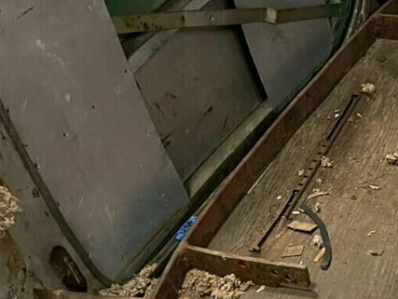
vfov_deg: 18.4
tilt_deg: -52.0
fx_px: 840
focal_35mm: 73
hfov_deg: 23.4
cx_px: 524
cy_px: 418
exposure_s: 1/60
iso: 250
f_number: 1.6
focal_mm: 5.1
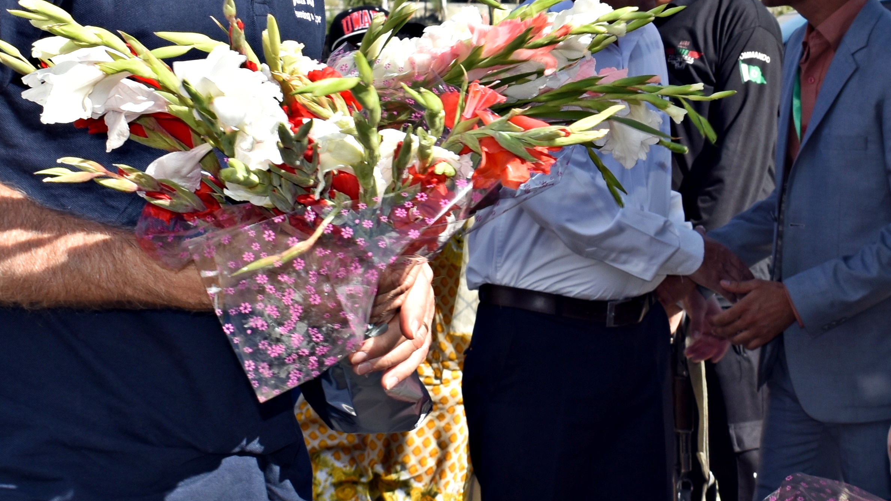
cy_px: 46
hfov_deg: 18.0
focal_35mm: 119
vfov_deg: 10.1
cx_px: 561
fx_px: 2811
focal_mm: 30
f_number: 11
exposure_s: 1/200
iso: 100
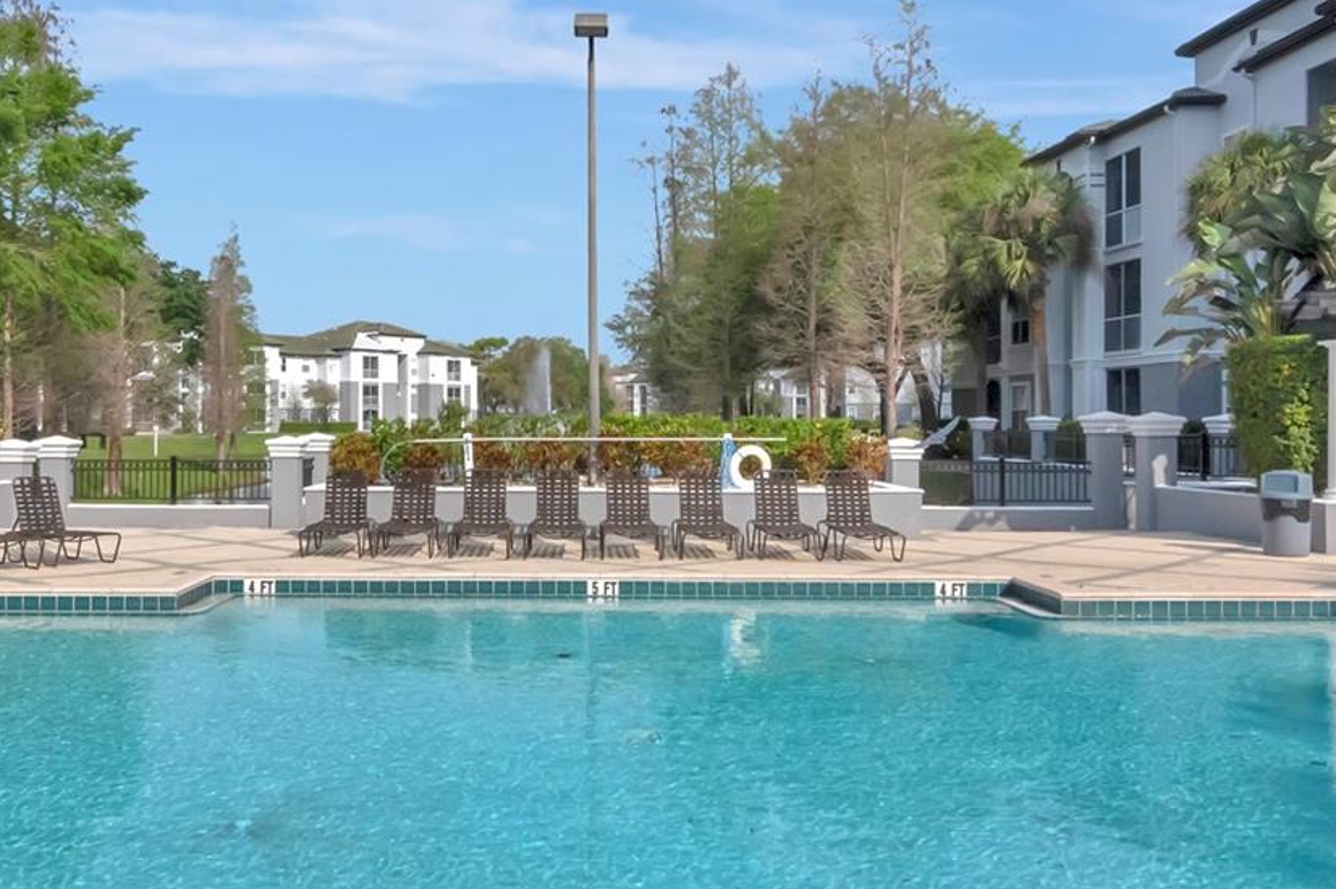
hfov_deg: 58.2
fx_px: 1186
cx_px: 513
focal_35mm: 32
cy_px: 312
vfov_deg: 40.7
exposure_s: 1/2500
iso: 1000
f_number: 11
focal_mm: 11
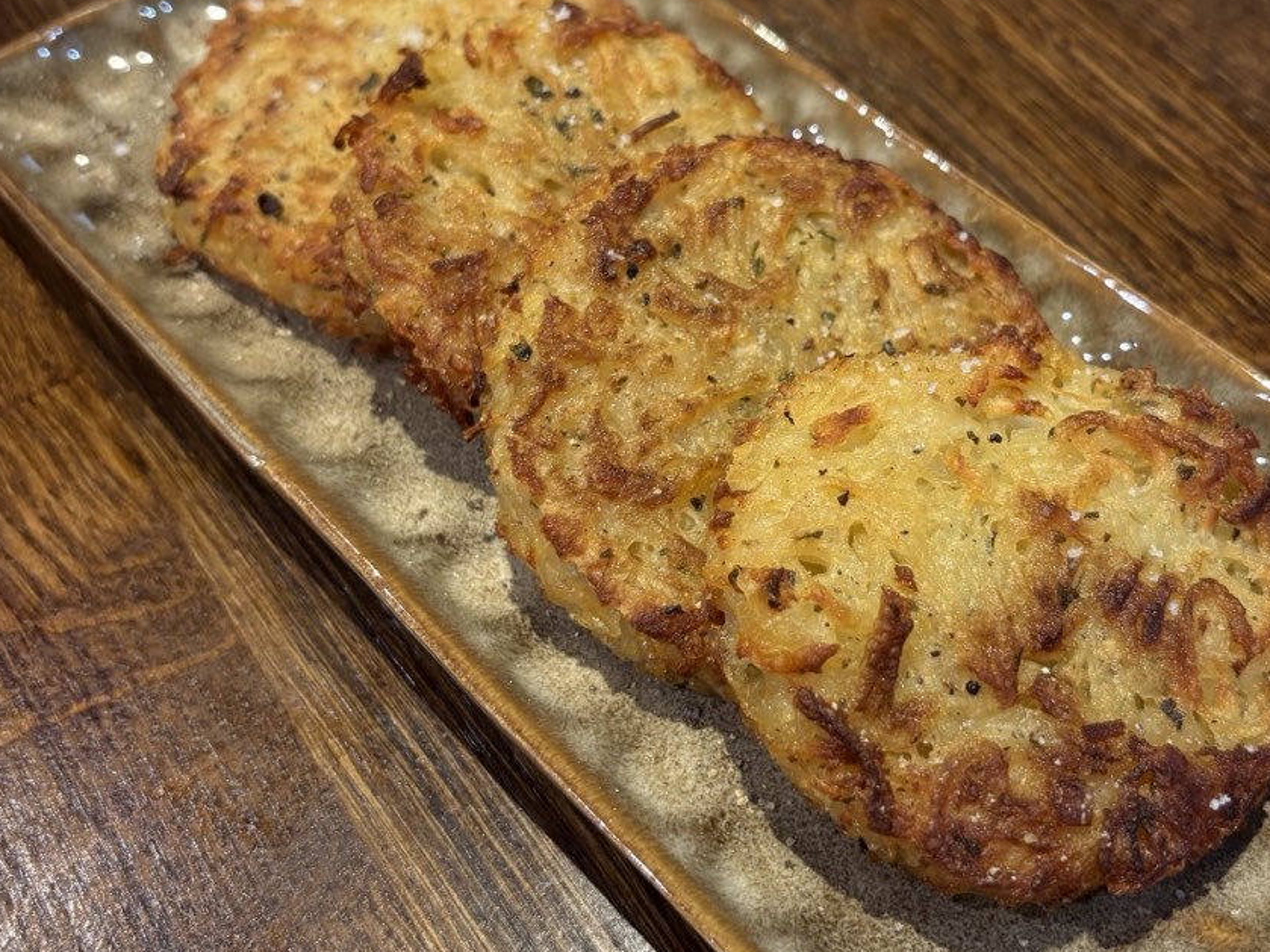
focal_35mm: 31
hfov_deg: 58.0
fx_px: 1137
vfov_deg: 45.4
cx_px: 749
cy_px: 436
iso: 160
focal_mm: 5.96
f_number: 1.6
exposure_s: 1/50
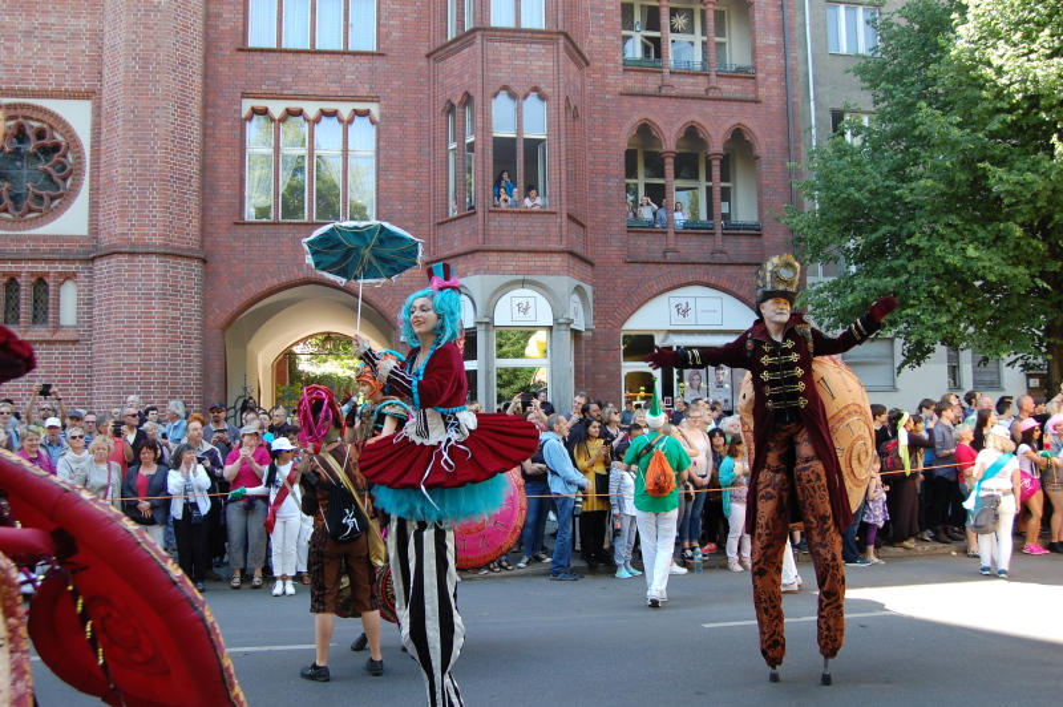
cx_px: 532
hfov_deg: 62.0
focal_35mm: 30
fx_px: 885
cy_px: 354
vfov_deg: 43.5
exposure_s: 1/125
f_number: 5.6
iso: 360
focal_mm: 20
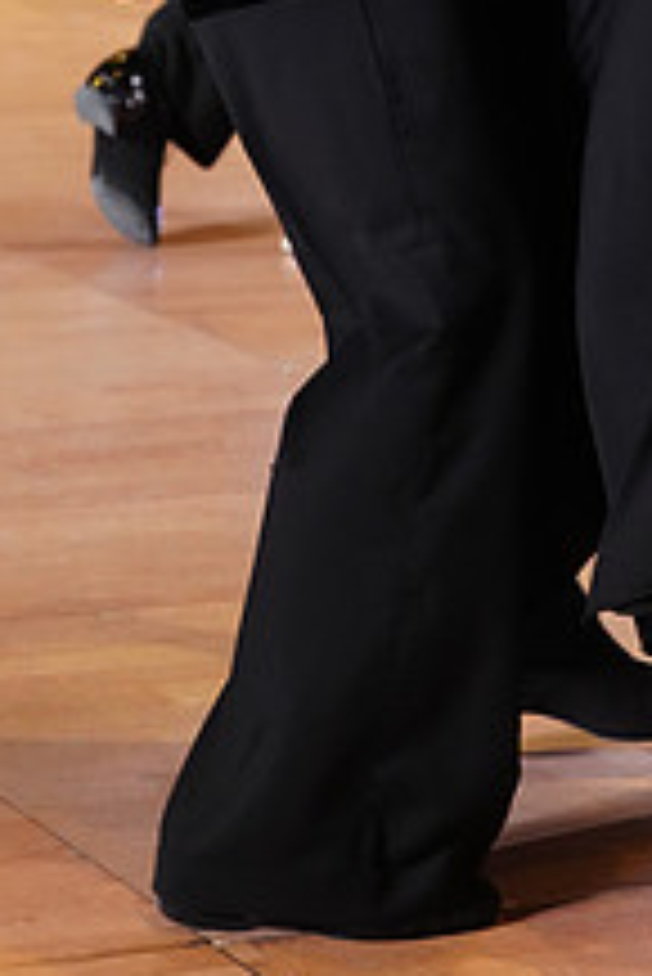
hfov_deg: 7.4
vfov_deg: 10.8
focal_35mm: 187
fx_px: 5072
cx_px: 389
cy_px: -216
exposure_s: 1/400
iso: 3200
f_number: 4
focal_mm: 70
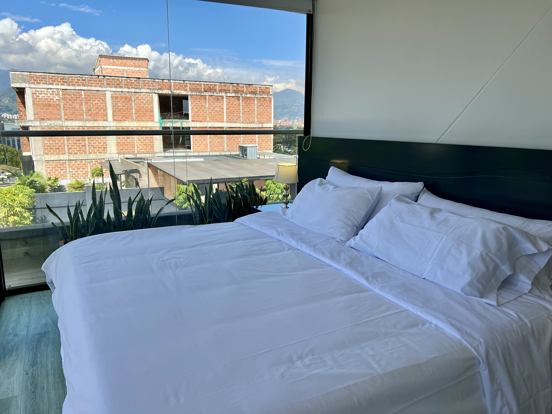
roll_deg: +0.3
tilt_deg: -11.1
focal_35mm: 26
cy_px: 207
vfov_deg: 53.1
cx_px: 276
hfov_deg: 67.3
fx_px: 415
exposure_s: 1/2299
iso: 50
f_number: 1.5
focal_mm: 5.7
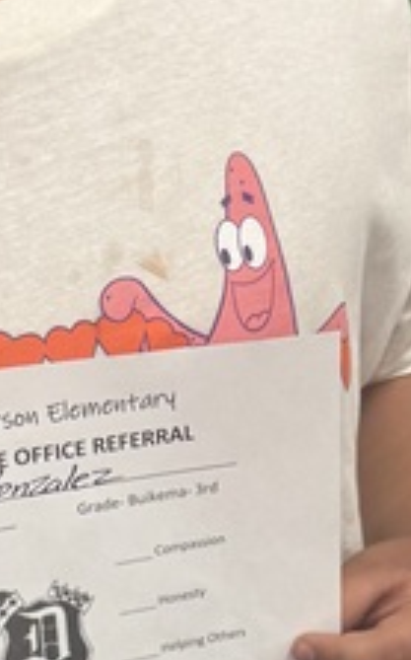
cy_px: 565
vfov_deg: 17.6
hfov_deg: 11.1
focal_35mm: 117
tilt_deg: -35.2
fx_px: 2101
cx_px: 331
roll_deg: +0.4
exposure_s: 1/60
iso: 160
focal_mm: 6.76
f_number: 1.78
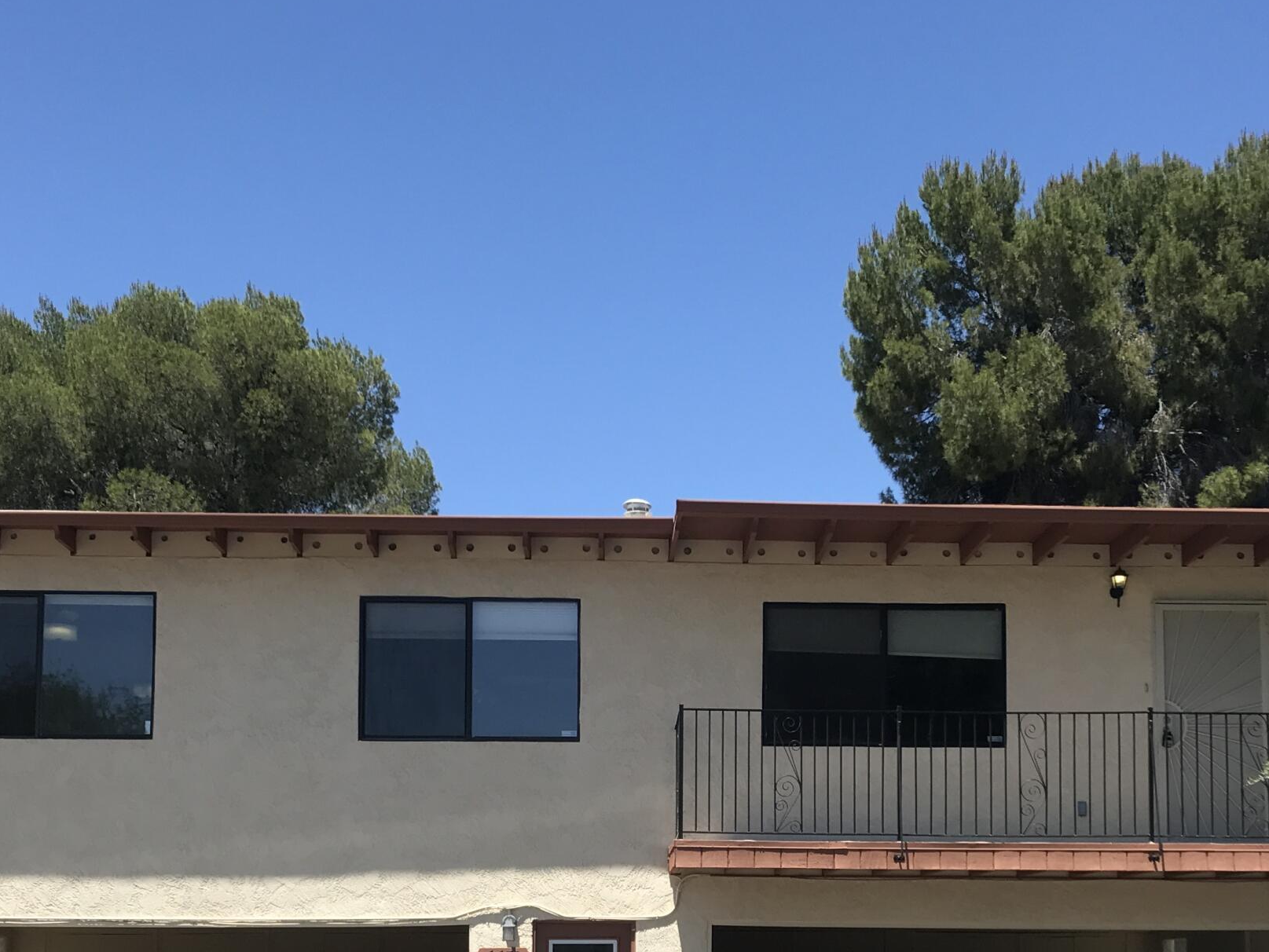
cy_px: 811
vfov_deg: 27.3
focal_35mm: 52
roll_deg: +1.3
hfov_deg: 36.8
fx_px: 1907
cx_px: 687
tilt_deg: +5.3
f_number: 1.8
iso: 20
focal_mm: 3.99
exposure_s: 1/1681
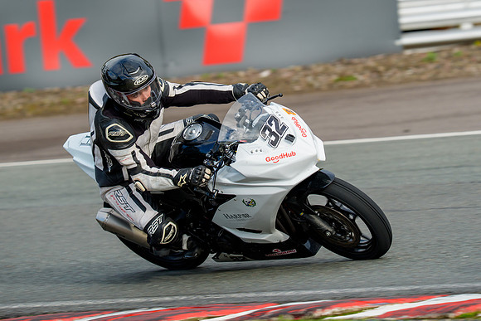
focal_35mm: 469
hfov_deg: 4.4
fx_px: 6271
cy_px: 146
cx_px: 271
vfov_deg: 2.9
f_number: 6.3
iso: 160
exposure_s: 1/500
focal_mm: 400
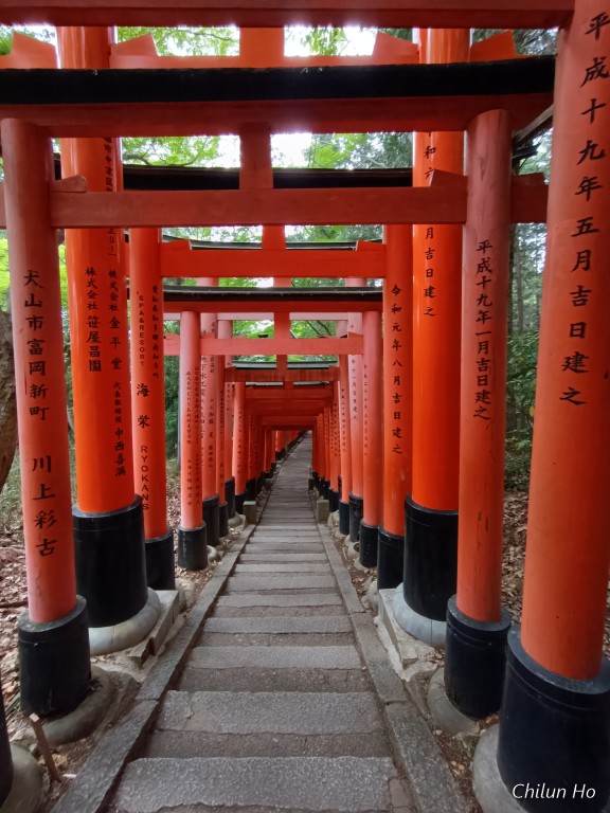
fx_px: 376
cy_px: 406
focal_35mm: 16
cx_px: 305
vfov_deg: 94.5
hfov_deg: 78.1
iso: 856
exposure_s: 1/25
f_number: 2.2
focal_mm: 1.66
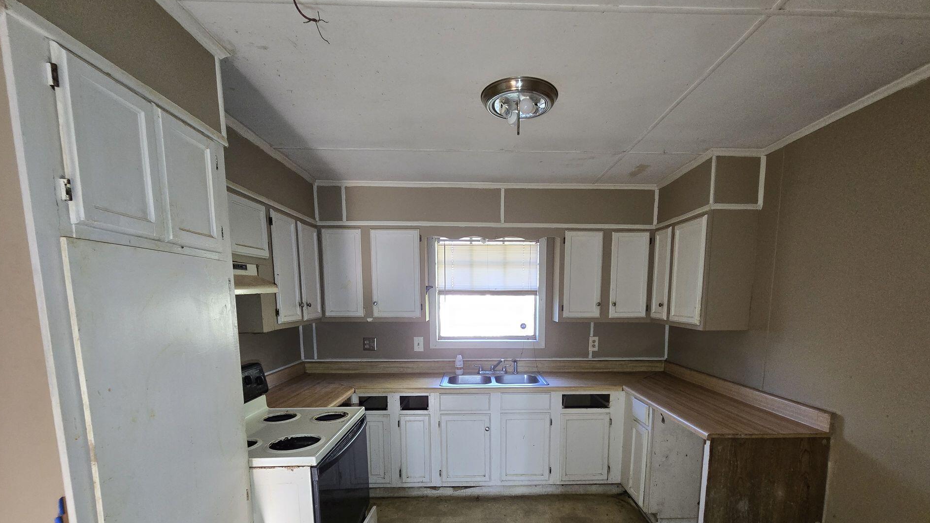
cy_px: 351
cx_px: 489
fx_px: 370
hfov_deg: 102.9
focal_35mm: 15
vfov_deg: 68.5
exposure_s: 1/60
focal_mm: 2.2
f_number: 2.2
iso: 500
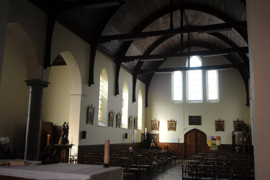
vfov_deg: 36.8
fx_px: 270
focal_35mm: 36
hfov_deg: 53.2
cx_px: 135
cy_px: 90
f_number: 4
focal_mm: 24
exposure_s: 1/15
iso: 200
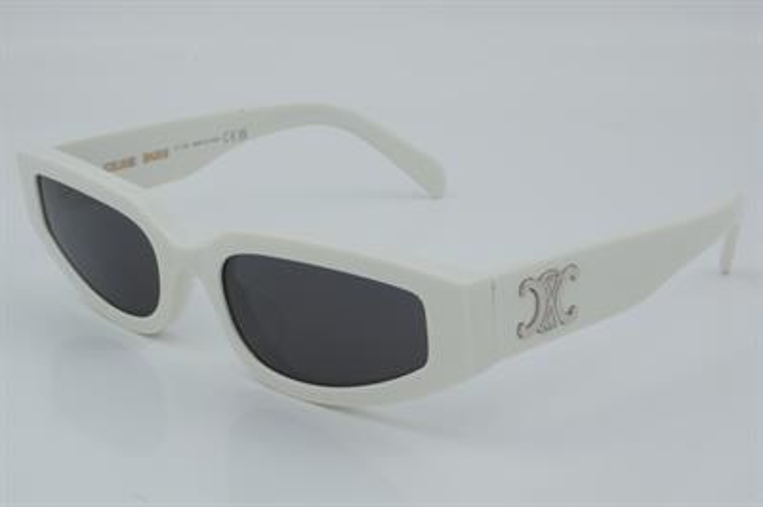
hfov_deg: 27.0
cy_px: 254
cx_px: 382
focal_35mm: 75
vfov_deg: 18.2
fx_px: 1588
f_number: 32
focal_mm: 50
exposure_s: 1/4
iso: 100
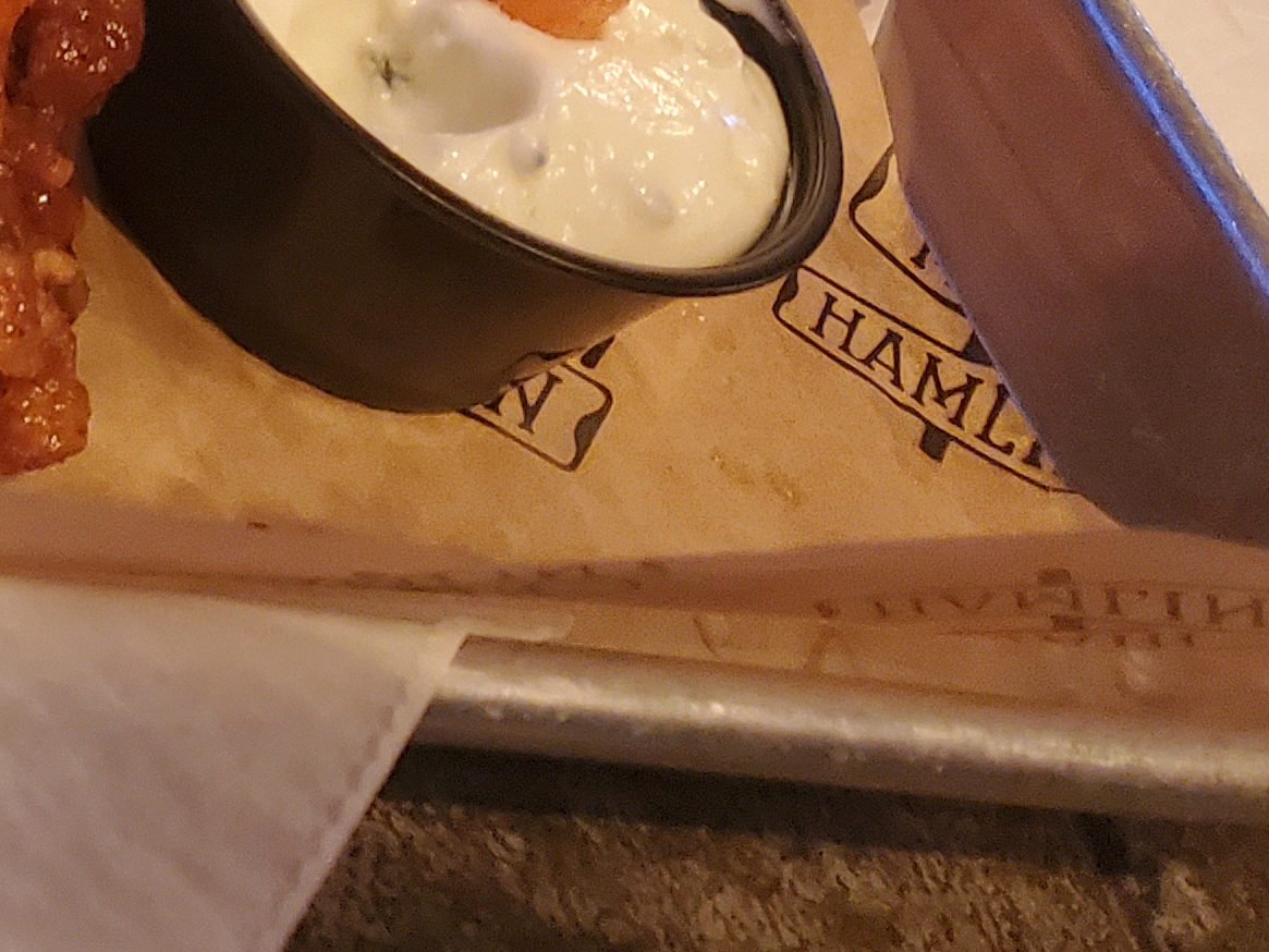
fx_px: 3300
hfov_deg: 18.8
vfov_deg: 14.8
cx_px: -706
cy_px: -630
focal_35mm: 90
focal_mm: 4.3
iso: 500
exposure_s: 1/40
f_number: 1.5
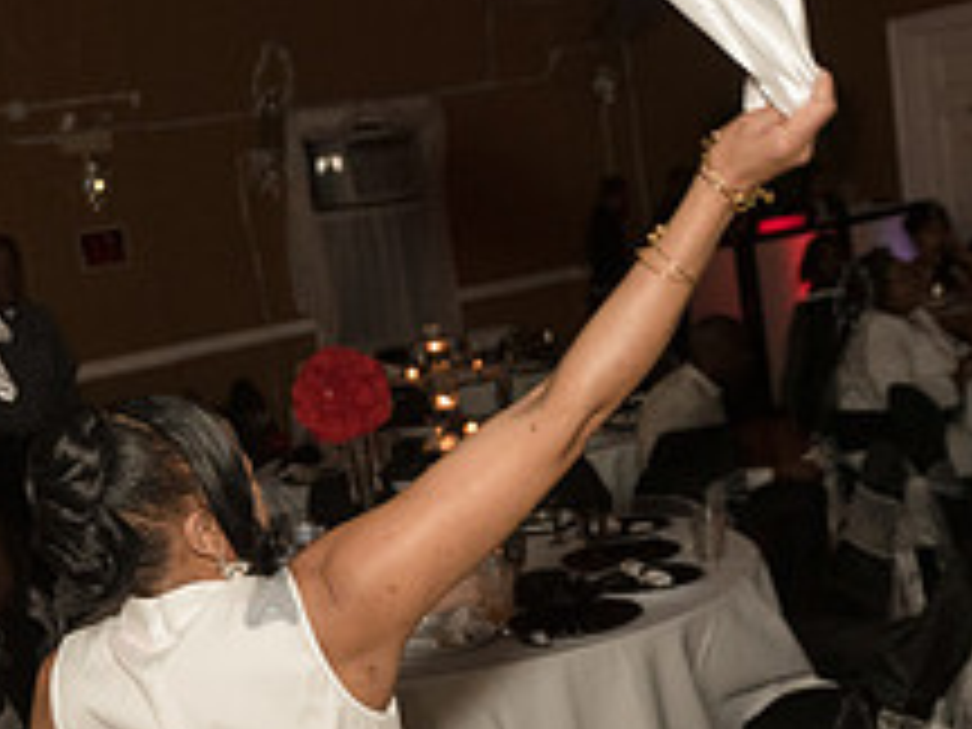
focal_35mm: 62
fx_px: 1741
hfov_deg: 30.8
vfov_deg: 23.4
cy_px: 547
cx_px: 270
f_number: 3.5
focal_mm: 24
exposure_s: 1/320
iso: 2000
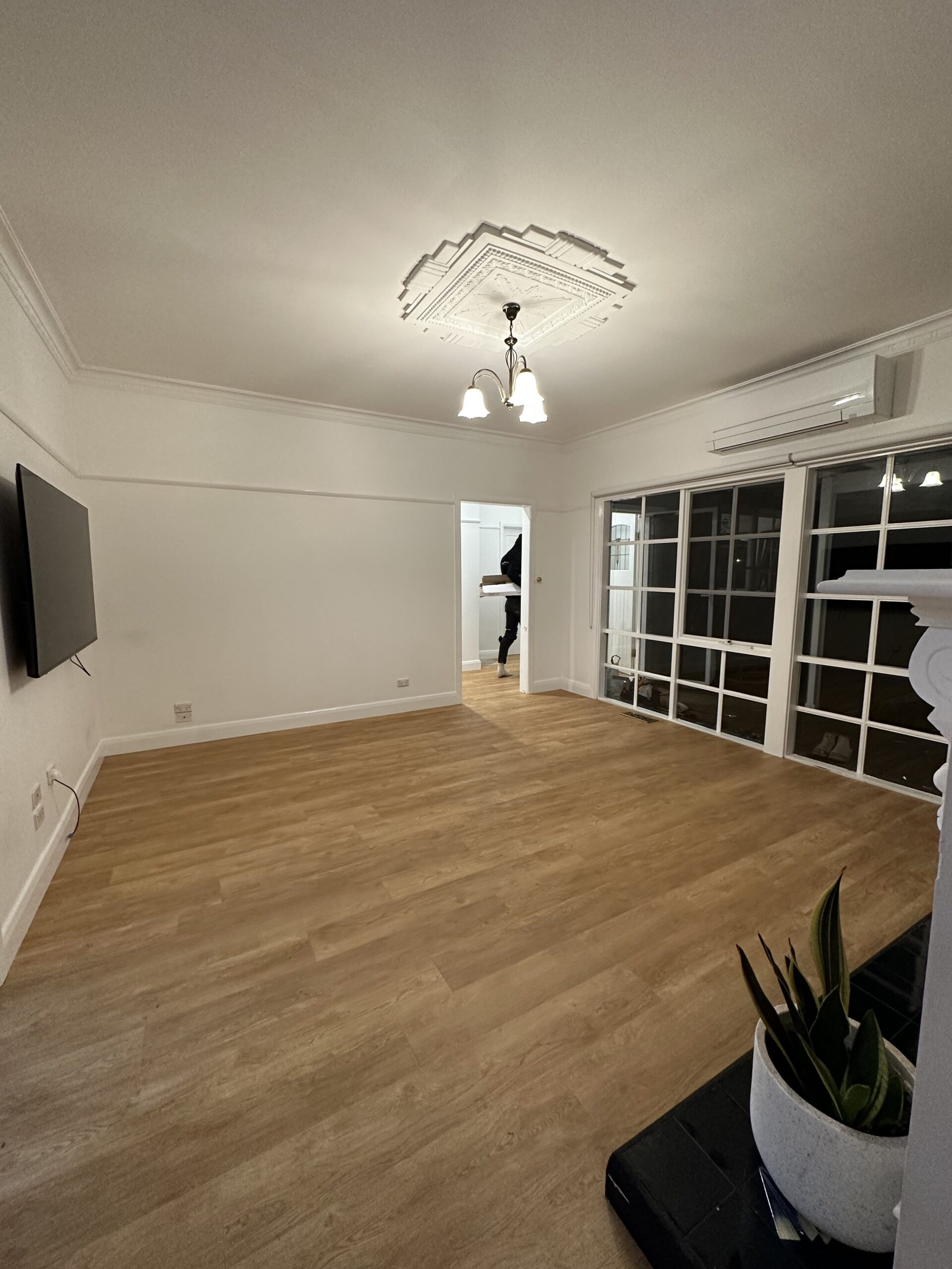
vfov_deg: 102.1
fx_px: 513
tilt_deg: -7.3
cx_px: 476
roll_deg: +0.6
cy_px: 634
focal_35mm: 14
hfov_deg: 85.7
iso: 320
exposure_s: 1/50
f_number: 2.2
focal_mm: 2.22
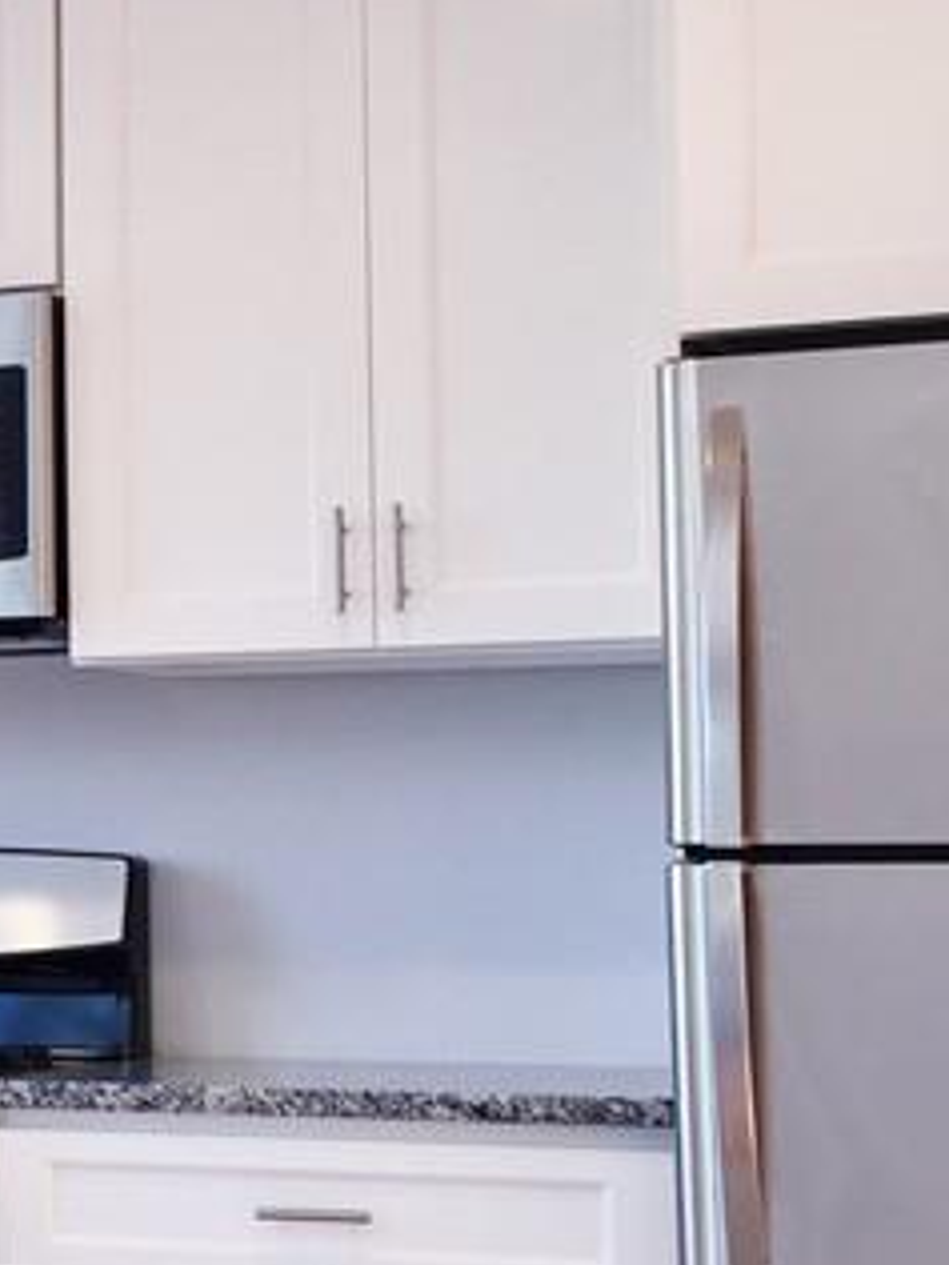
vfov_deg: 20.9
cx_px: -364
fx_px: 3436
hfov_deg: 14.9
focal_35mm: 94
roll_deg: +0.6
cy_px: 657
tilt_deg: +4.0
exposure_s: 1/60
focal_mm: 4.15
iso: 32
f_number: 2.2
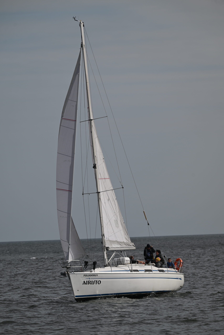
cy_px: 168
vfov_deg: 6.4
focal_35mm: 320
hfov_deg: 4.3
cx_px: 112
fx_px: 2986
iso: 100
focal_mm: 320
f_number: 6
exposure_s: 1/1000
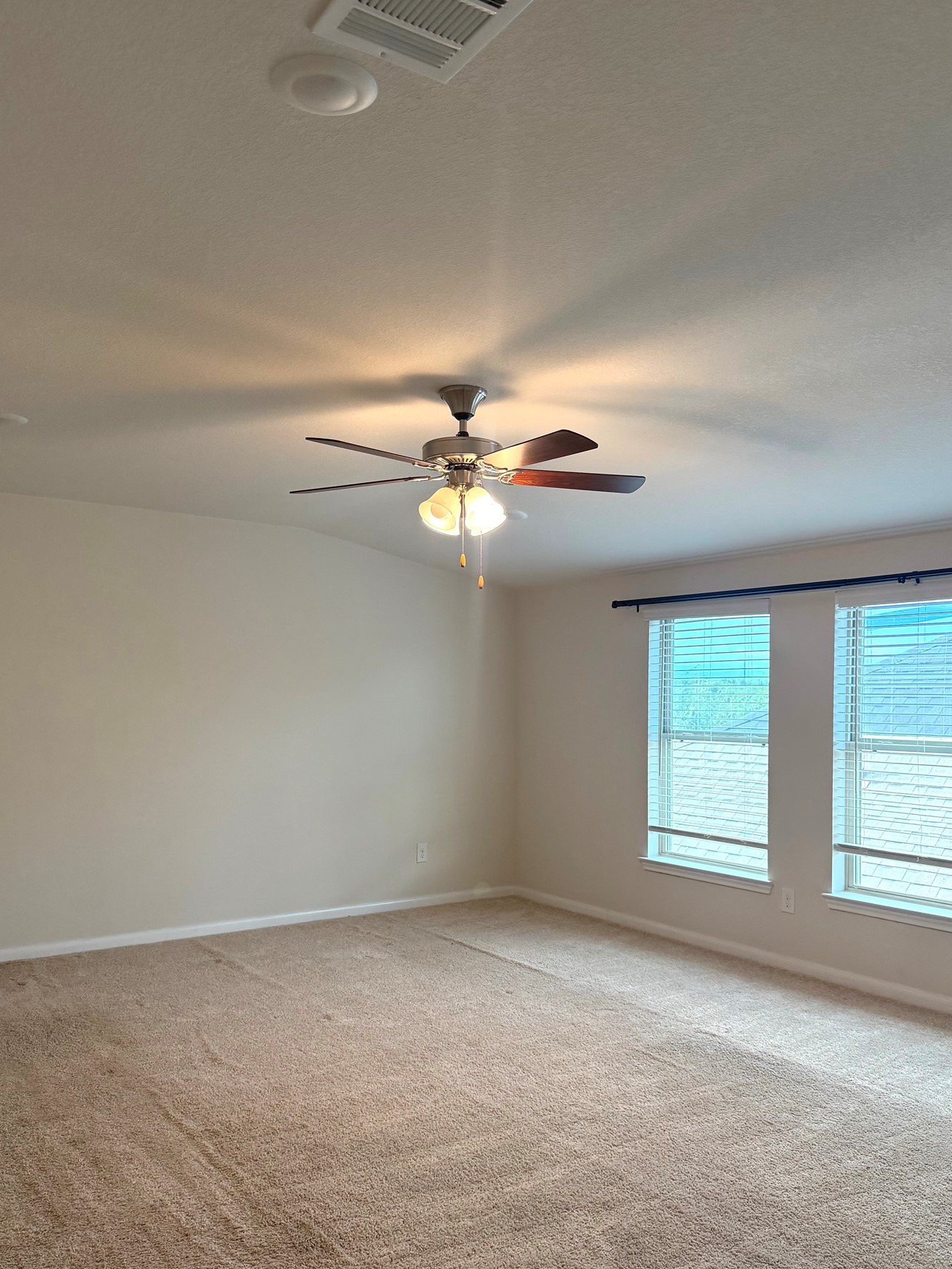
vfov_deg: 63.3
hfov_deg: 49.8
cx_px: 476
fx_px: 1026
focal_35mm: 28
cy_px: 694
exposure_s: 1/165
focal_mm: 6.76
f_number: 1.78
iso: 200
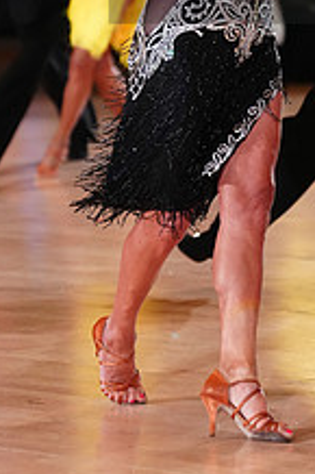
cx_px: 410
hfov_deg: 5.4
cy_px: -48
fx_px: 3326
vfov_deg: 8.1
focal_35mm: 253
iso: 3200
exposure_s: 1/640
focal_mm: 95
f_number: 3.2
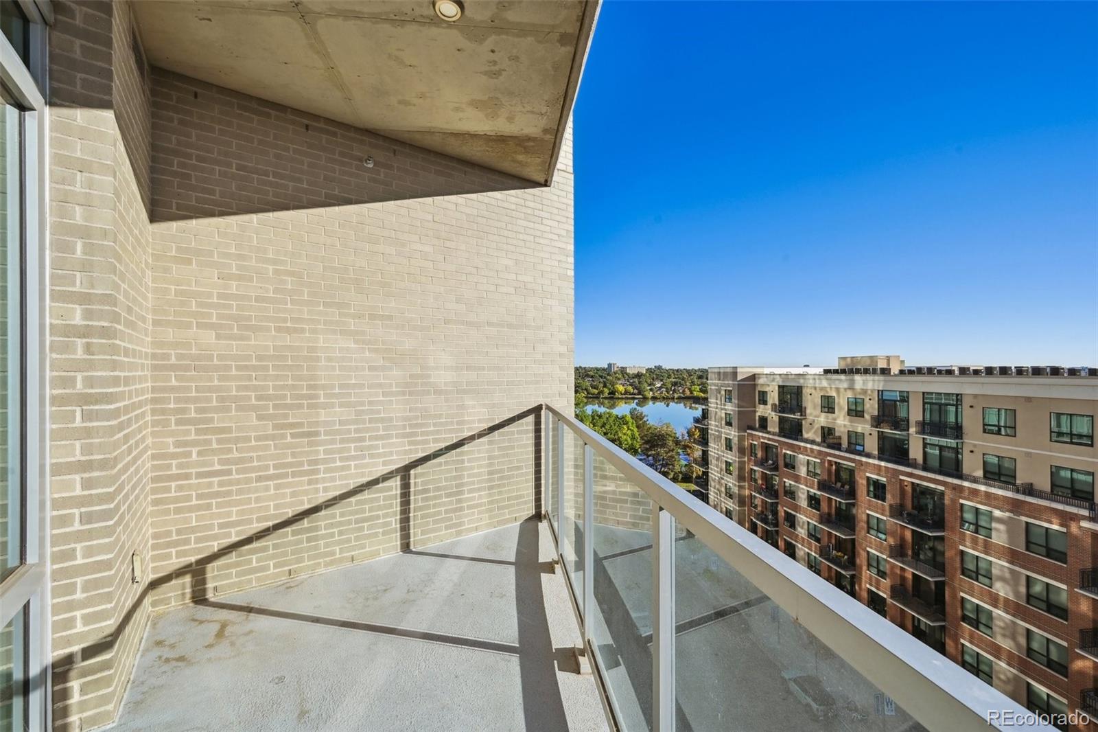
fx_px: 427
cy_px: 366
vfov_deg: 81.2
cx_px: 549
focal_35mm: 14
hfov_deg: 104.3
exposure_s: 1/800
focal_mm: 14
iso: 400
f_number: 10
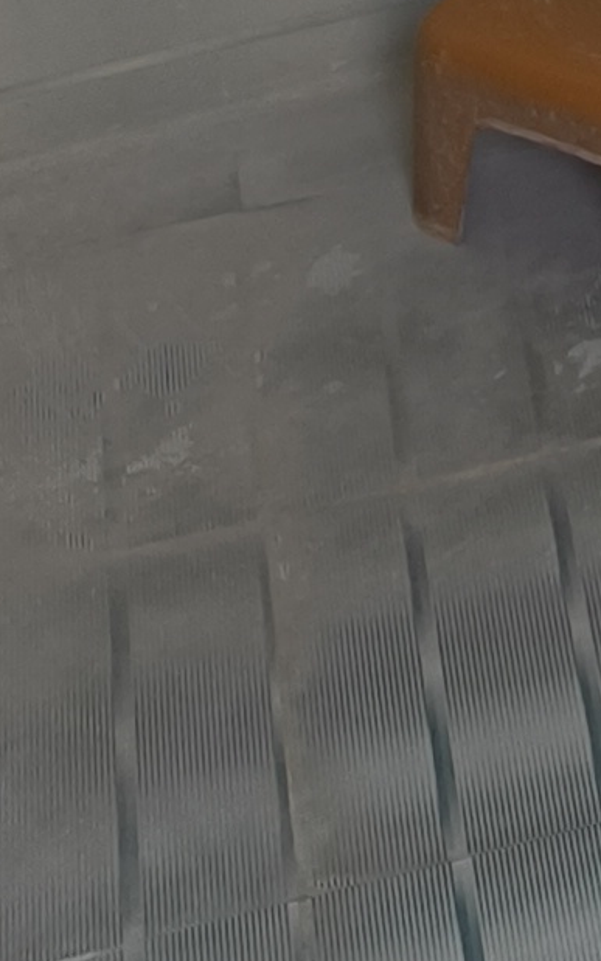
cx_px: 1778
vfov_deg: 11.2
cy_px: -1017
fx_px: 4402
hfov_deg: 7.0
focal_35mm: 168
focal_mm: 5.56
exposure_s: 1/100
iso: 129
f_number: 1.87
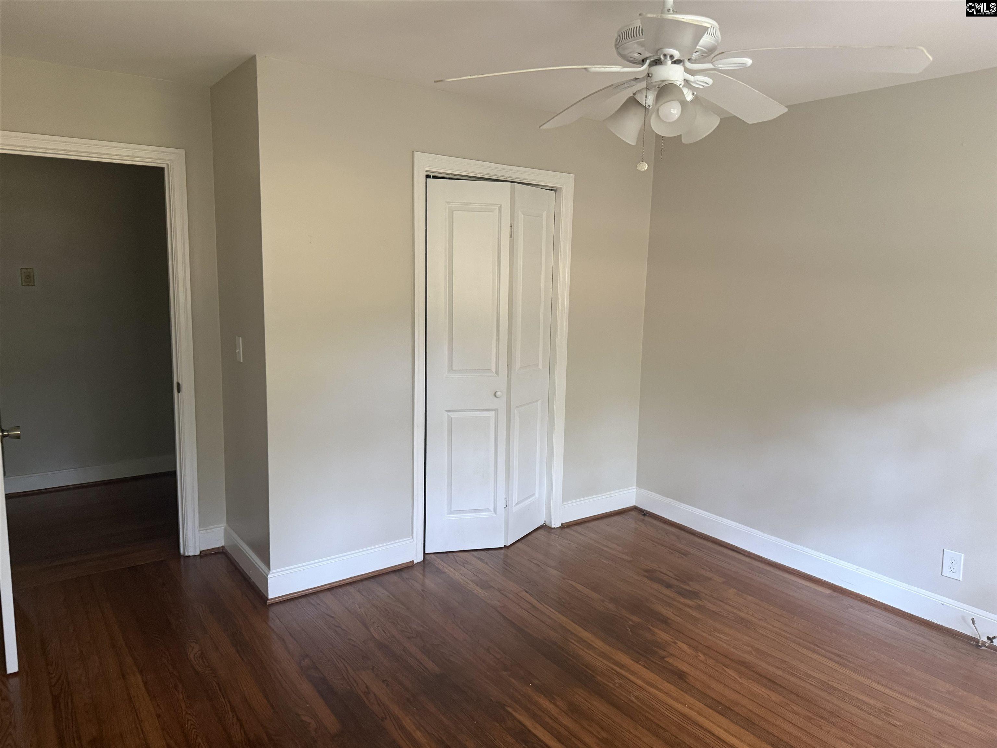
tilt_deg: -8.2
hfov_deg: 71.6
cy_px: 374
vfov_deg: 56.8
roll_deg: -1.4
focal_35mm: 24
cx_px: 498
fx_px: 691
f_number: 1.78
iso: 320
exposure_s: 1/60
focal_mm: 6.76
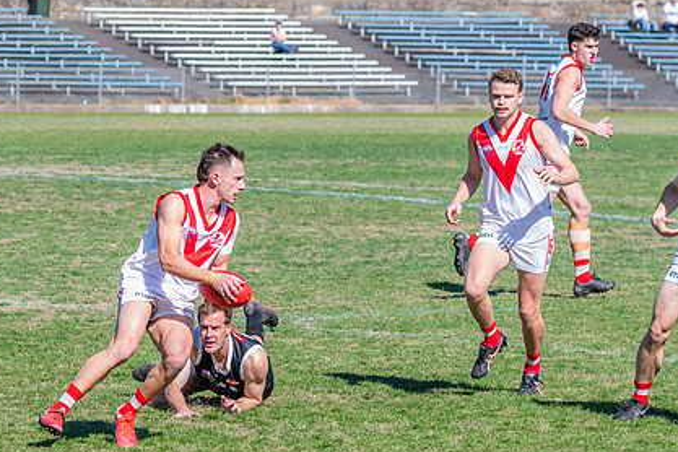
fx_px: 5537
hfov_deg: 7.0
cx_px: 250
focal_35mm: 294
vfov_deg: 4.7
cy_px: 318
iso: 800
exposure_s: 1/1600
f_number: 8
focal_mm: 150
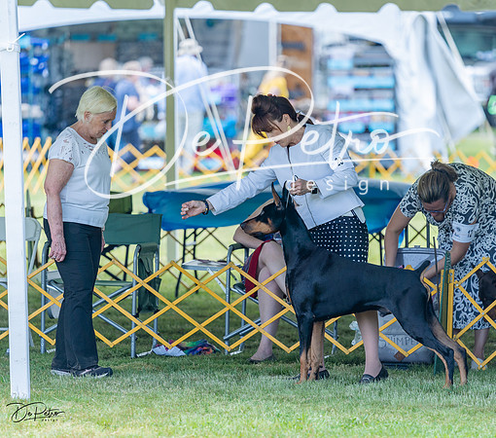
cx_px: 289
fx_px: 3891
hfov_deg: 7.3
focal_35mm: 255
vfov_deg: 6.4
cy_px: 219
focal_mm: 200
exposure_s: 1/500
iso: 125
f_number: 3.2
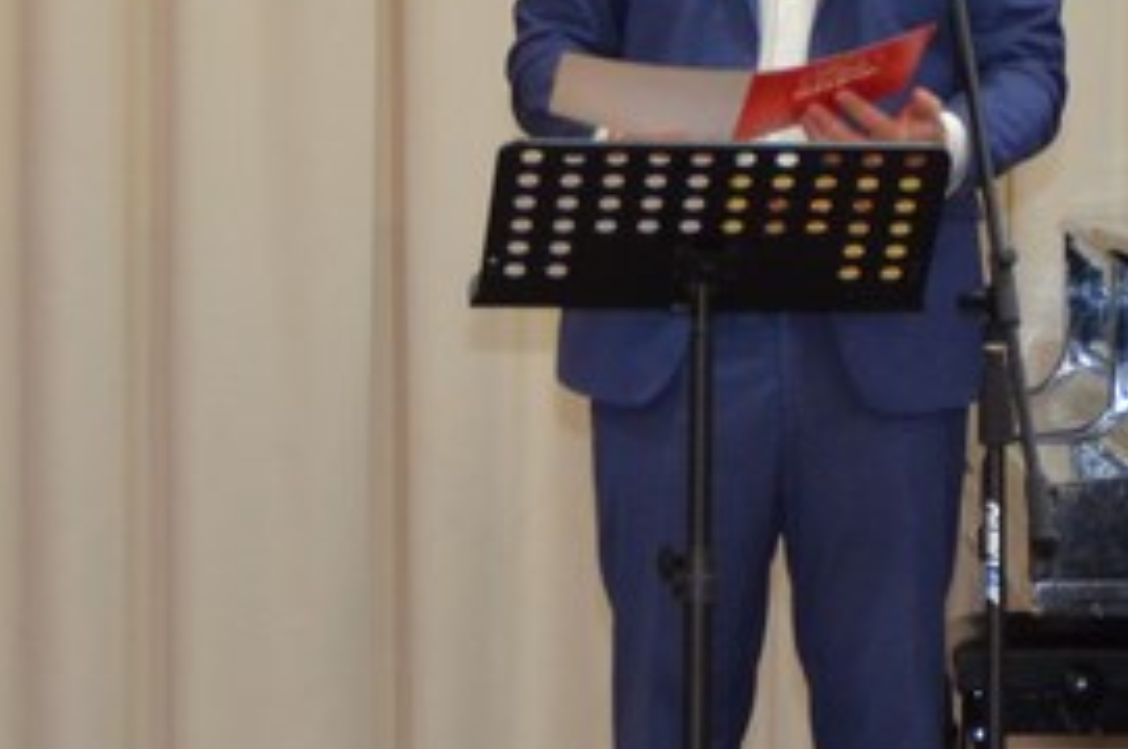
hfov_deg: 6.7
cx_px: -212
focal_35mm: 308
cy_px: 275
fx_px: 9639
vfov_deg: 4.5
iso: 800
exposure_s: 1/60
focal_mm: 48
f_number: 4.8
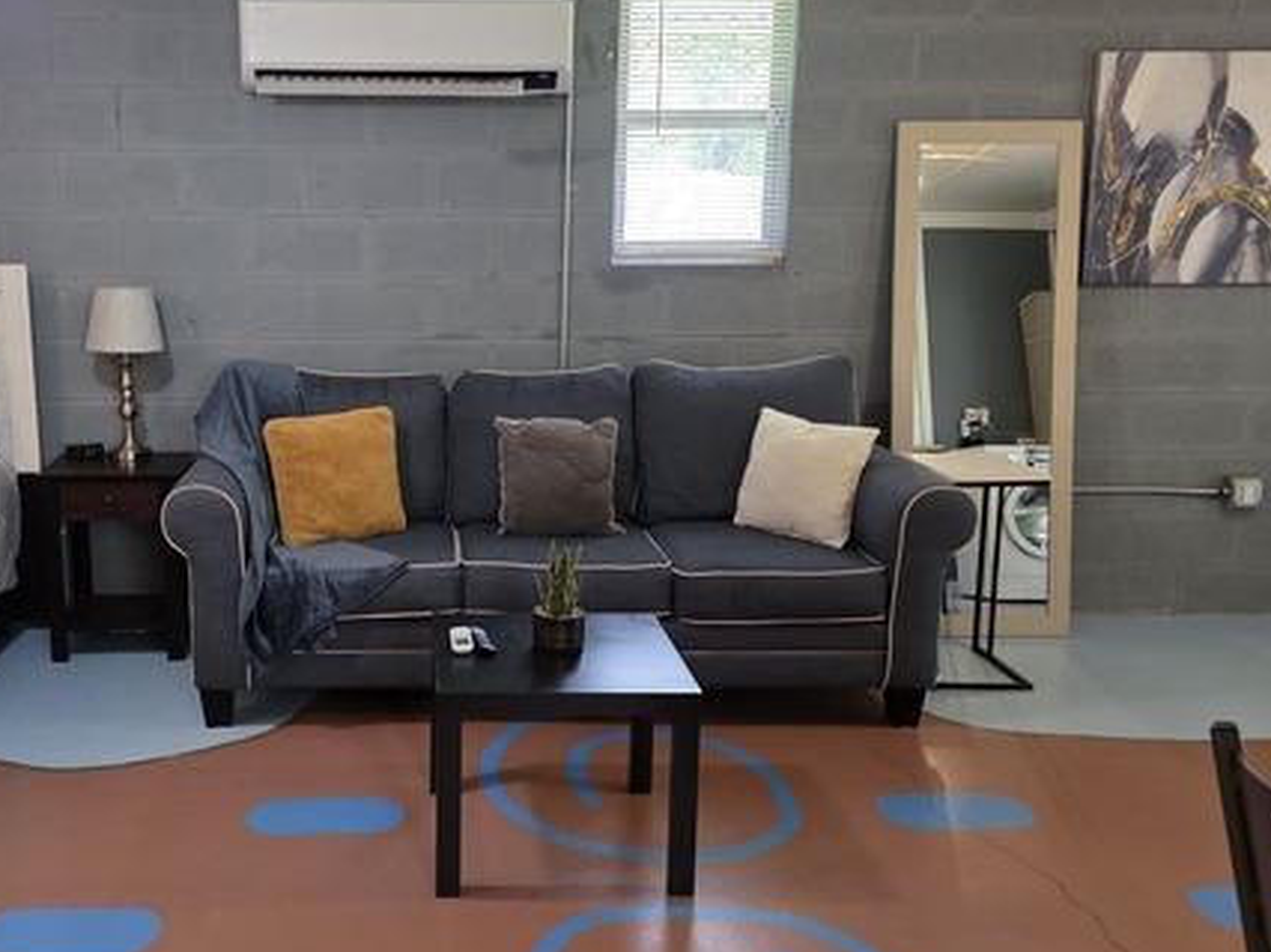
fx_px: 1321
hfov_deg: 50.7
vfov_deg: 39.6
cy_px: 445
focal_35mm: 36
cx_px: 452
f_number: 1.7
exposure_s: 1/120
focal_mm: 6.3
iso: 400
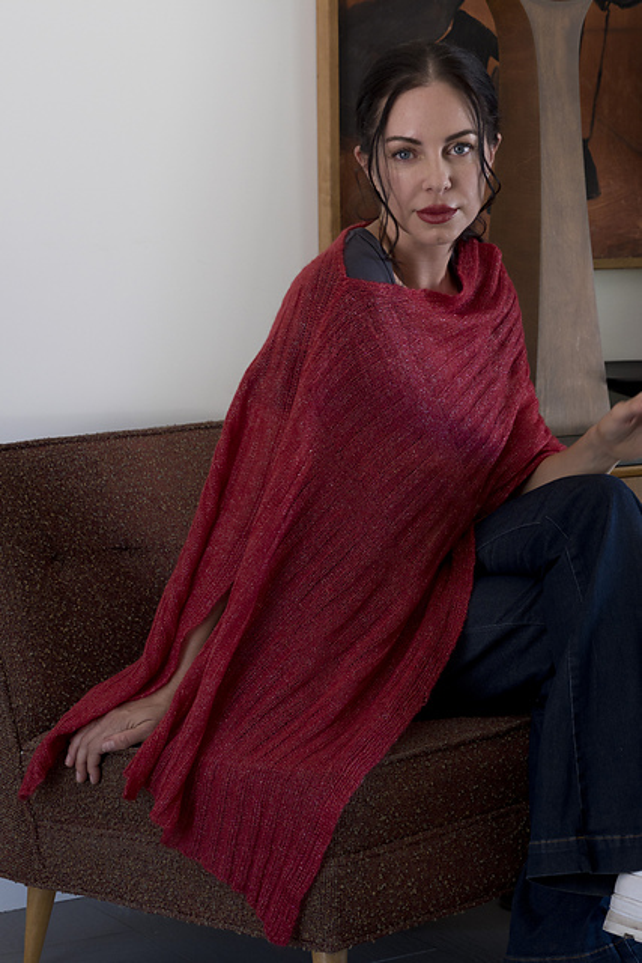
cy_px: 482
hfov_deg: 16.3
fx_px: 2246
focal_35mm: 84
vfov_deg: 24.2
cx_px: 321
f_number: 5.6
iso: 1250
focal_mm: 56
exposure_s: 1/125
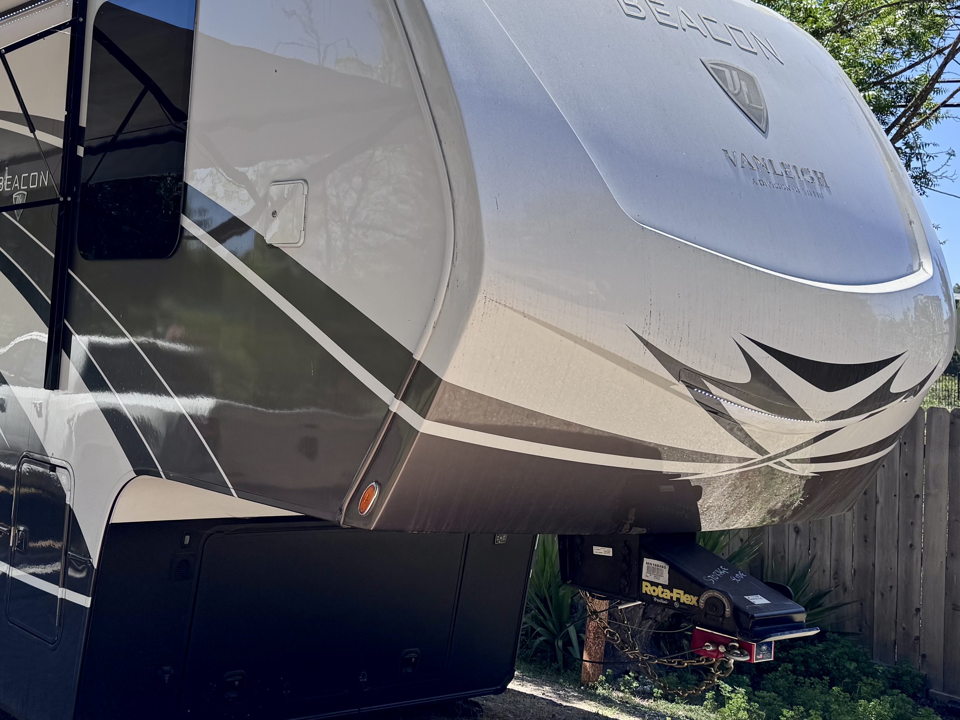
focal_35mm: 43
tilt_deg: +4.4
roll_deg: -3.8
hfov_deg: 42.0
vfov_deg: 33.2
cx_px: 201
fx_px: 1193
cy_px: 219
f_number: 1.78
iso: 80
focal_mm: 6.76
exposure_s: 1/1923
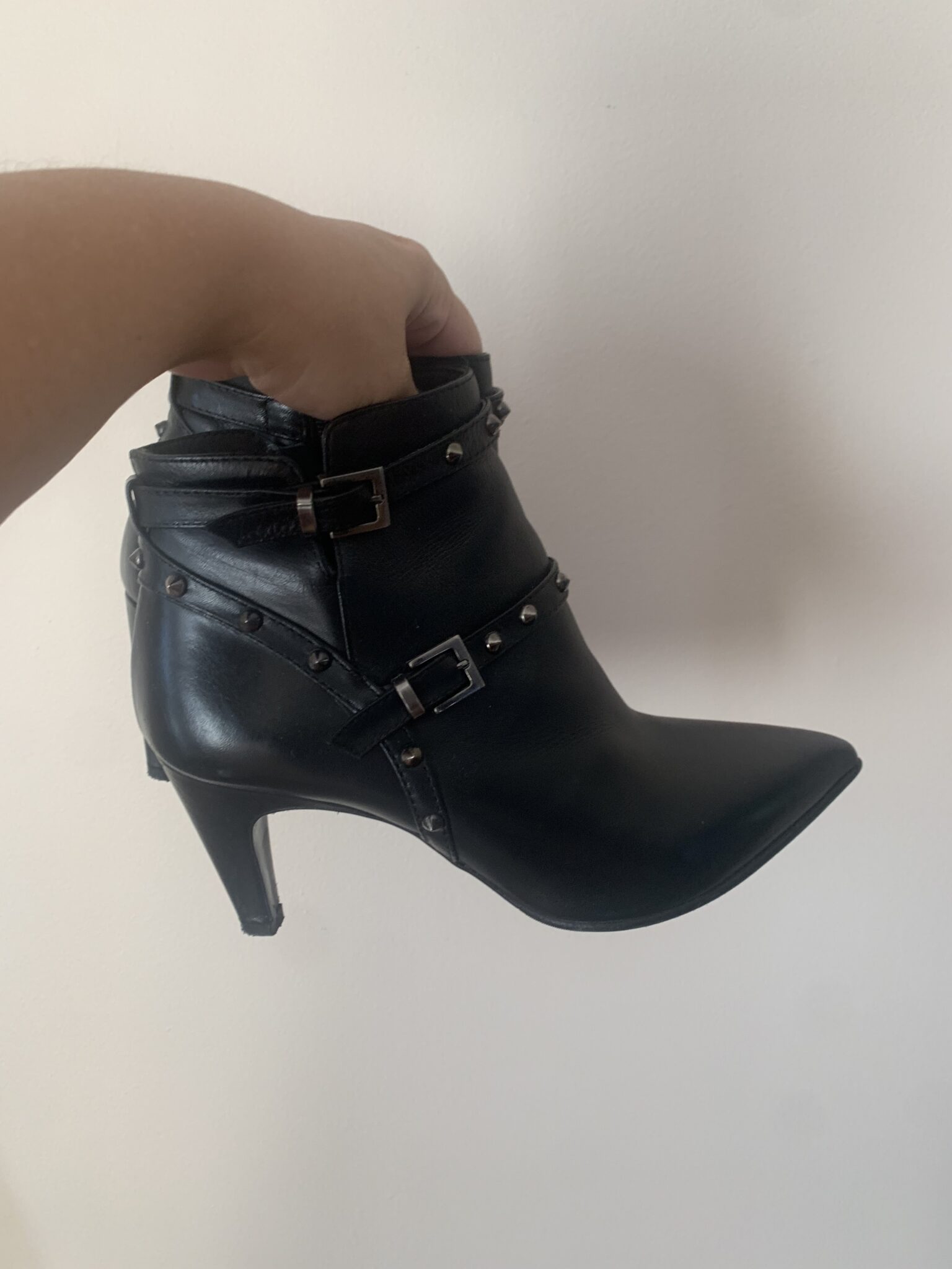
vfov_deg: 67.3
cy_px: 634
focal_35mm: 26
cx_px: 476
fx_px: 953
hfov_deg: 53.1
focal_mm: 4.25
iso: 100
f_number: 1.8
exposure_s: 1/79
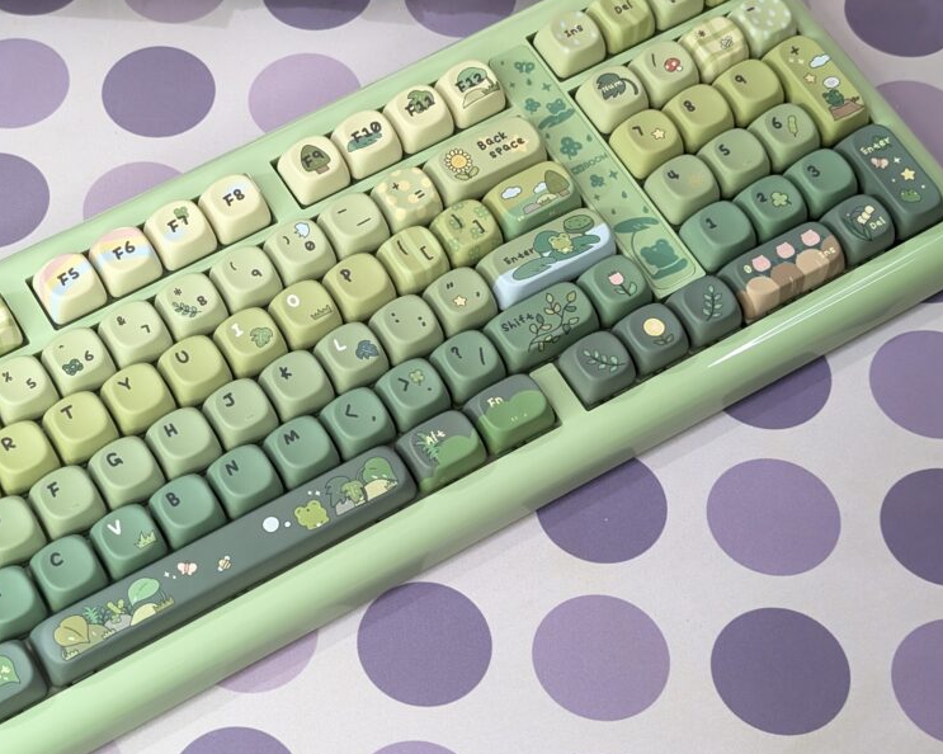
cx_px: 296
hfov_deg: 28.5
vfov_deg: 23.1
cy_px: 378
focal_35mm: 66
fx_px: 1842
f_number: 1.68
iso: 312
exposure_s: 1/40.6
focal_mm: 6.9
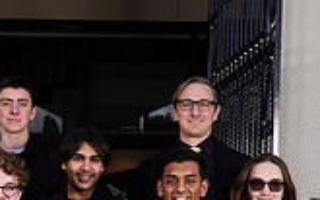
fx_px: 1500
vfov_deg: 7.4
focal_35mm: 172
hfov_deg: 11.9
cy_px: 374
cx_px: -52
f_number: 6.3
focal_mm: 48
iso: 100
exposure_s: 1/200
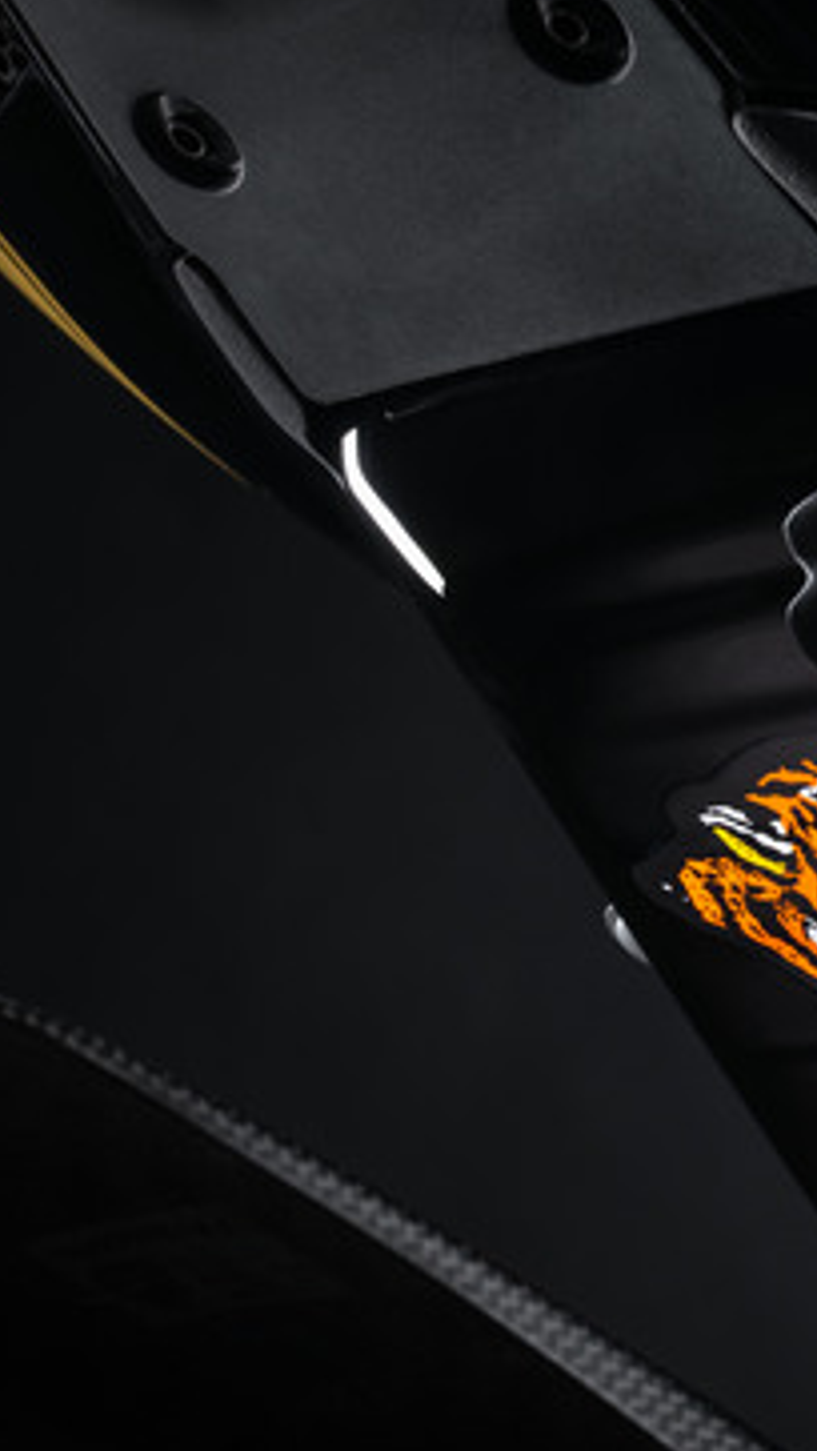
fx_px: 6077
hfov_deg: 7.6
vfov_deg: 13.6
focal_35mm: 158
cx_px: 1121
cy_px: 754
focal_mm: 70
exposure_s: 1/160
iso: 100
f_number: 11
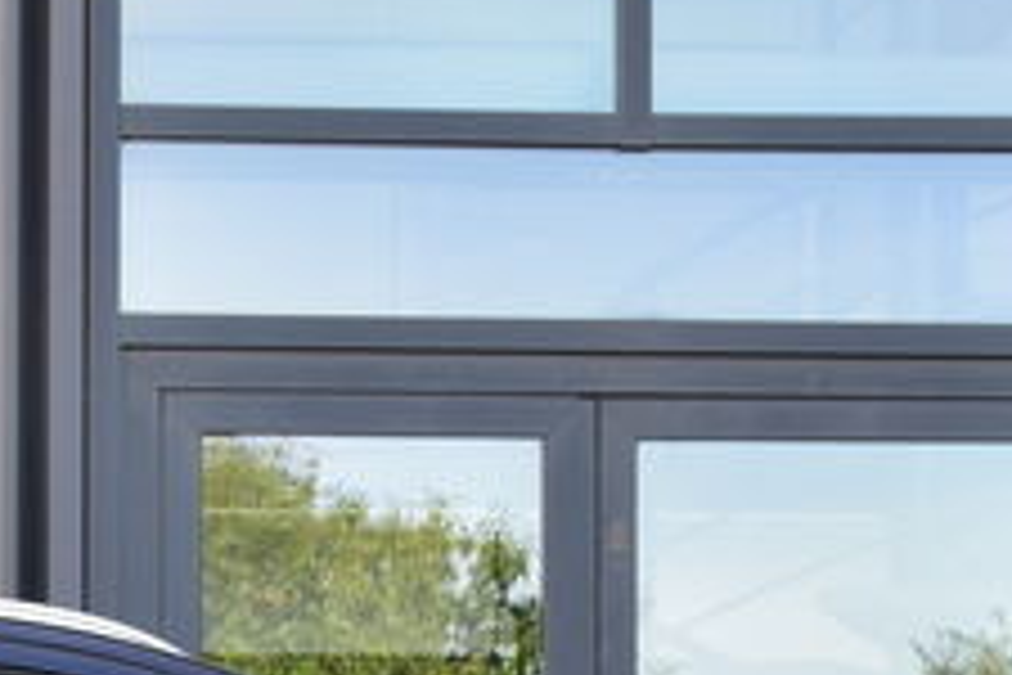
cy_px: 929
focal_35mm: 200
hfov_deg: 10.2
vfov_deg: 6.8
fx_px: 5622
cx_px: 99
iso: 400
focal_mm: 30
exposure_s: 1/125
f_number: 9
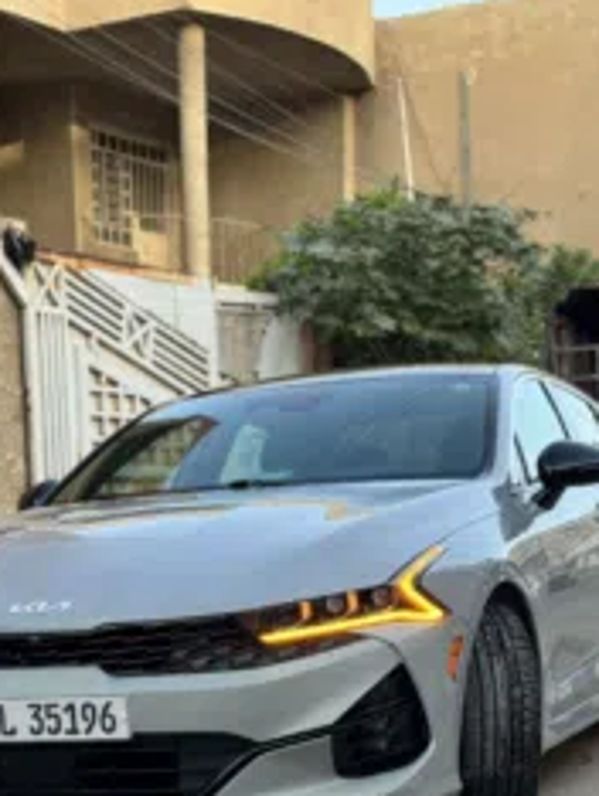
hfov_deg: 18.0
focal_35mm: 82
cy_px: 616
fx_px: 1888
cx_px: 259
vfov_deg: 23.5
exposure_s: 1/292
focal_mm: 6.76
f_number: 1.78
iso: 64
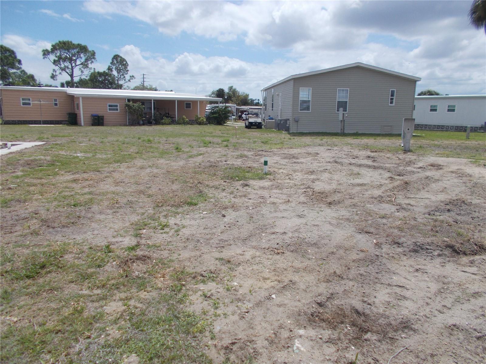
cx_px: 243
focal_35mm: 26
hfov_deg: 67.3
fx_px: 365
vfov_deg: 53.1
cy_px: 182
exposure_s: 1/250
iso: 80
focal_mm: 4.6
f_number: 8
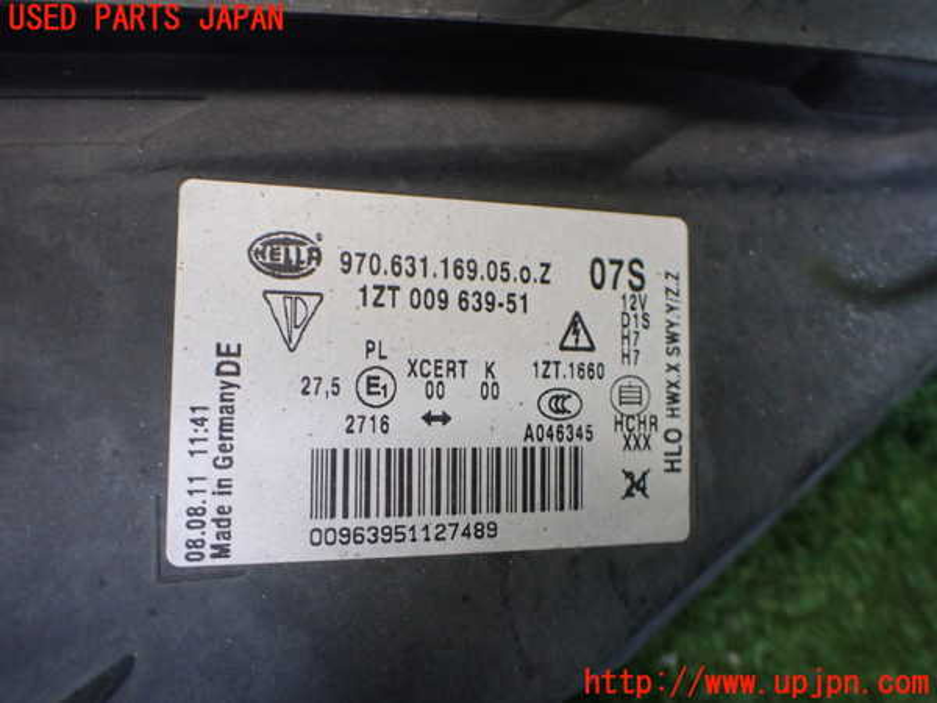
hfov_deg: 60.0
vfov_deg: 46.8
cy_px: 352
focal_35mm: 30
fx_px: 812
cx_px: 468
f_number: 2.3
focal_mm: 5.4
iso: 500
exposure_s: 1/125
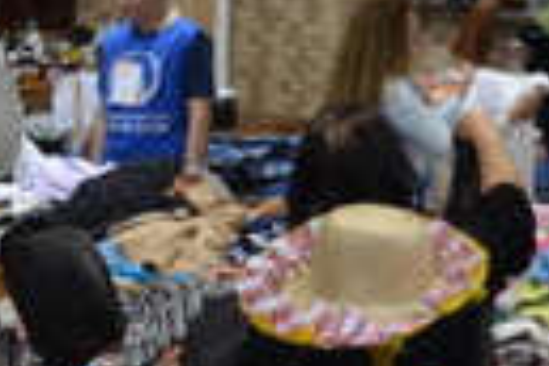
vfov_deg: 8.1
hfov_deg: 12.1
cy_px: 464
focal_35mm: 167
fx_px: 2547
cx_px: -30
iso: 1100
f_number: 3.5
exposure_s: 1/30
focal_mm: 18
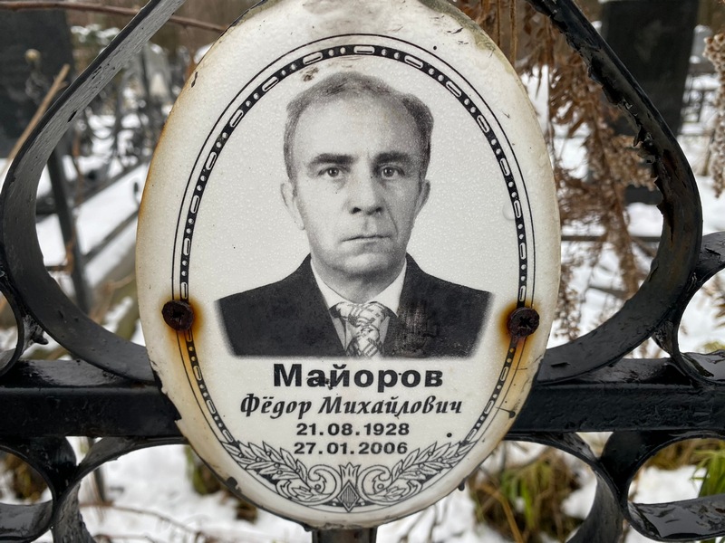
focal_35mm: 26
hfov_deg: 67.3
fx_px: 545
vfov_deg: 53.1
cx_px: 362
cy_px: 272
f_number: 1.8
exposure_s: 1/121
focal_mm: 4.25
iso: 40
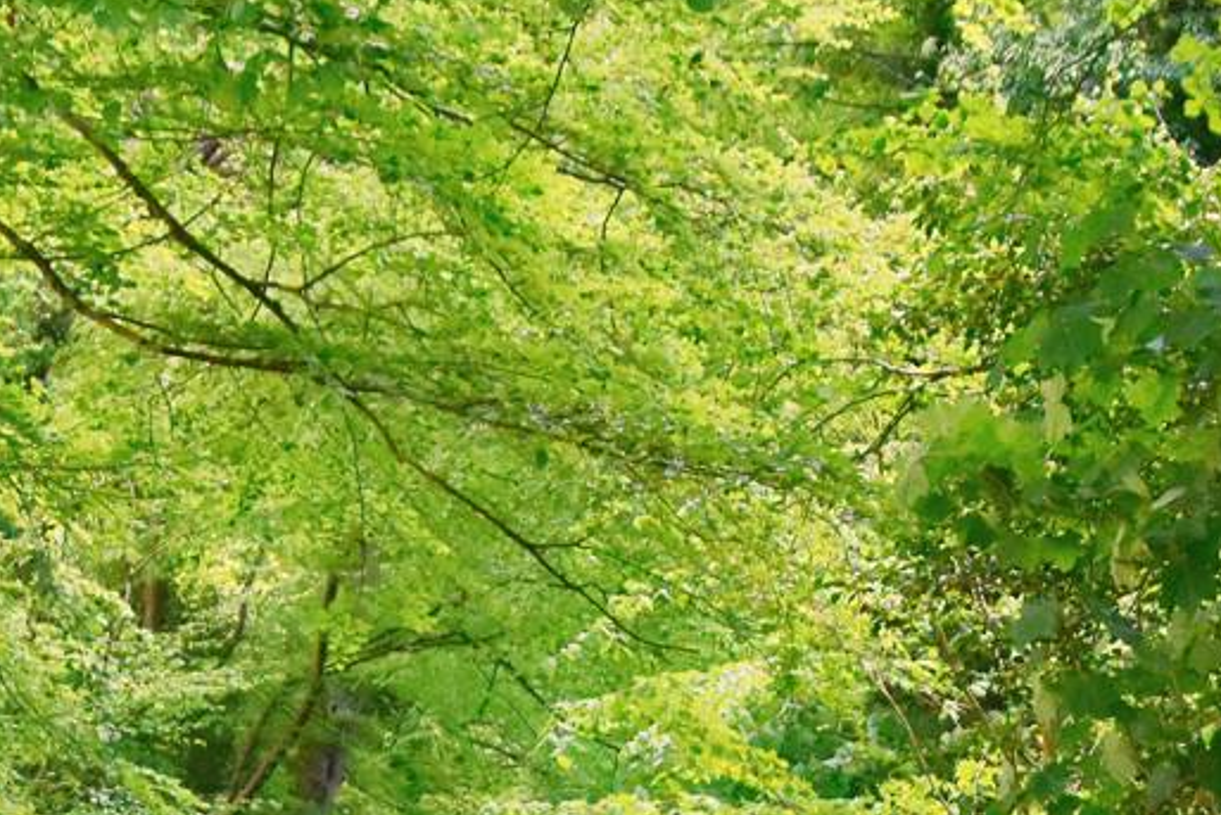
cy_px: 1139
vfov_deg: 11.8
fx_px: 3800
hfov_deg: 18.2
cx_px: 397
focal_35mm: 112
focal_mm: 24
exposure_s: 1/320
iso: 1000
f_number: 4
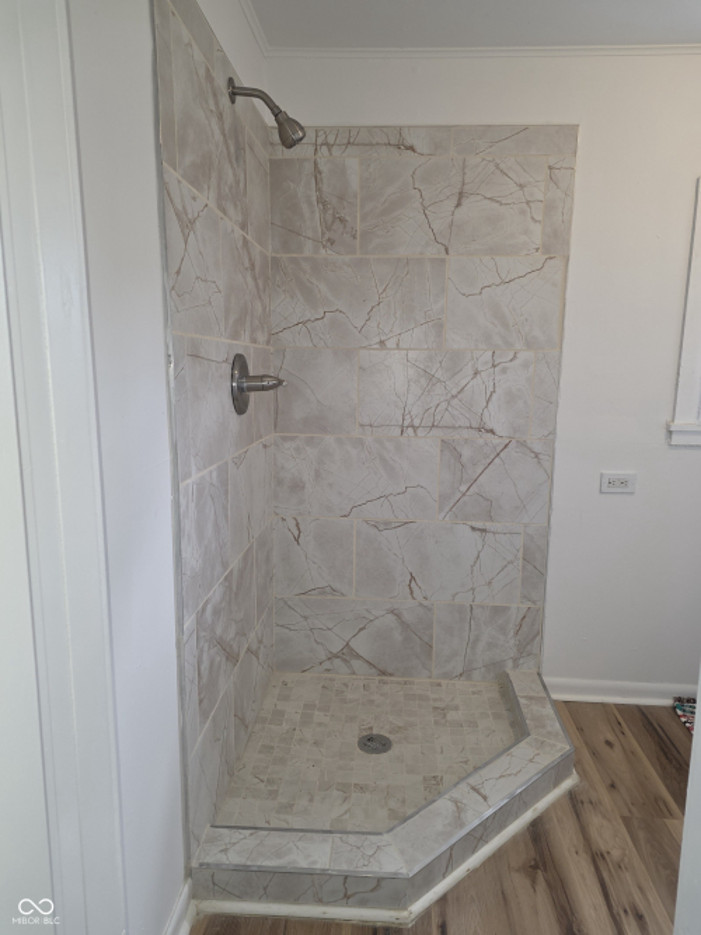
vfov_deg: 73.9
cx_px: 350
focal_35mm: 23
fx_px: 621
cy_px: 468
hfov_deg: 58.9
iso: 80
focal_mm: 6.25
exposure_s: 1/60
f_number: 1.7
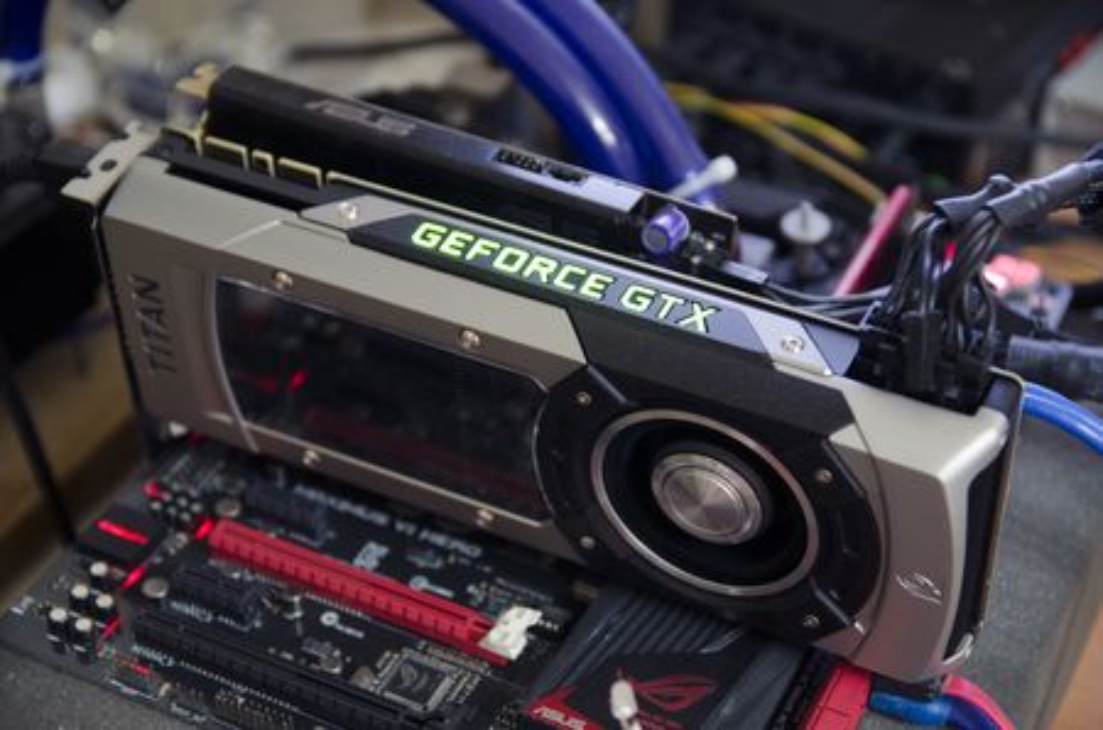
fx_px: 2293
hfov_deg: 27.0
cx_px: 552
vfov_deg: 18.1
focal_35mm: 75
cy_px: 365
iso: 800
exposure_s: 1/20
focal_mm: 50
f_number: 2.8
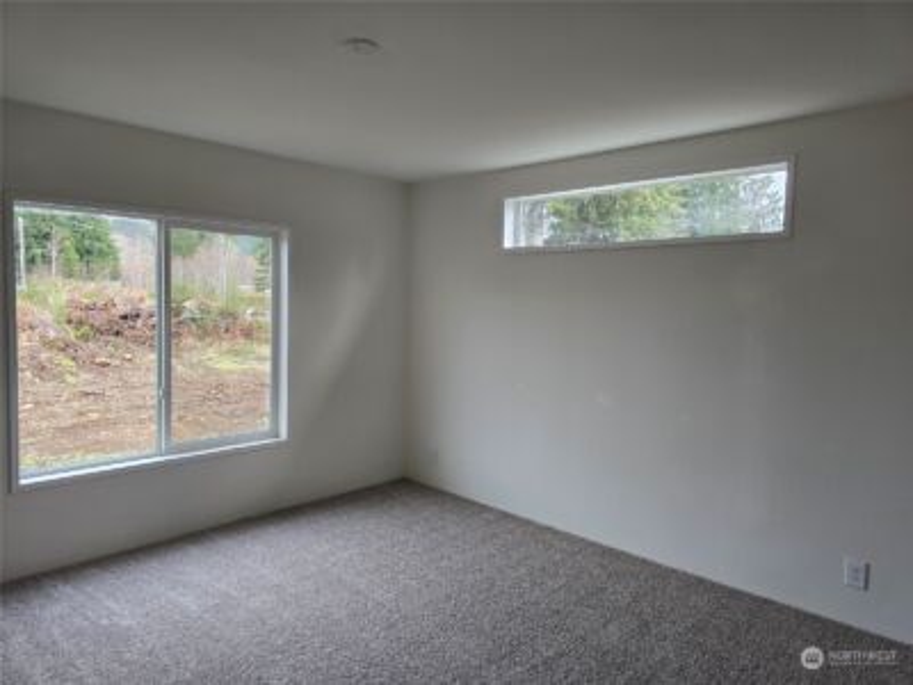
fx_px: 607
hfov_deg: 73.9
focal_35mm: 23
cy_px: 342
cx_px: 456
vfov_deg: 58.9
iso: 125
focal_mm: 6.3
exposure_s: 1/120
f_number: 1.7
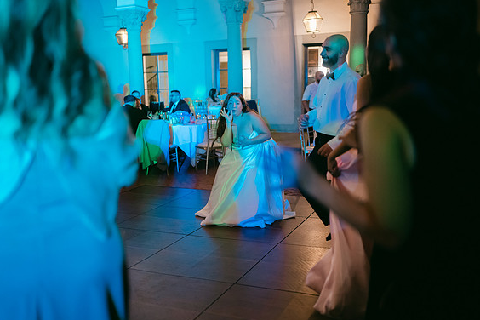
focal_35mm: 36
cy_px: 163
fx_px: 480
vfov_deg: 36.9
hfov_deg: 53.1
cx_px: 242
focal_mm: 35
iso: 1800
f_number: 1.2
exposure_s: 1/125
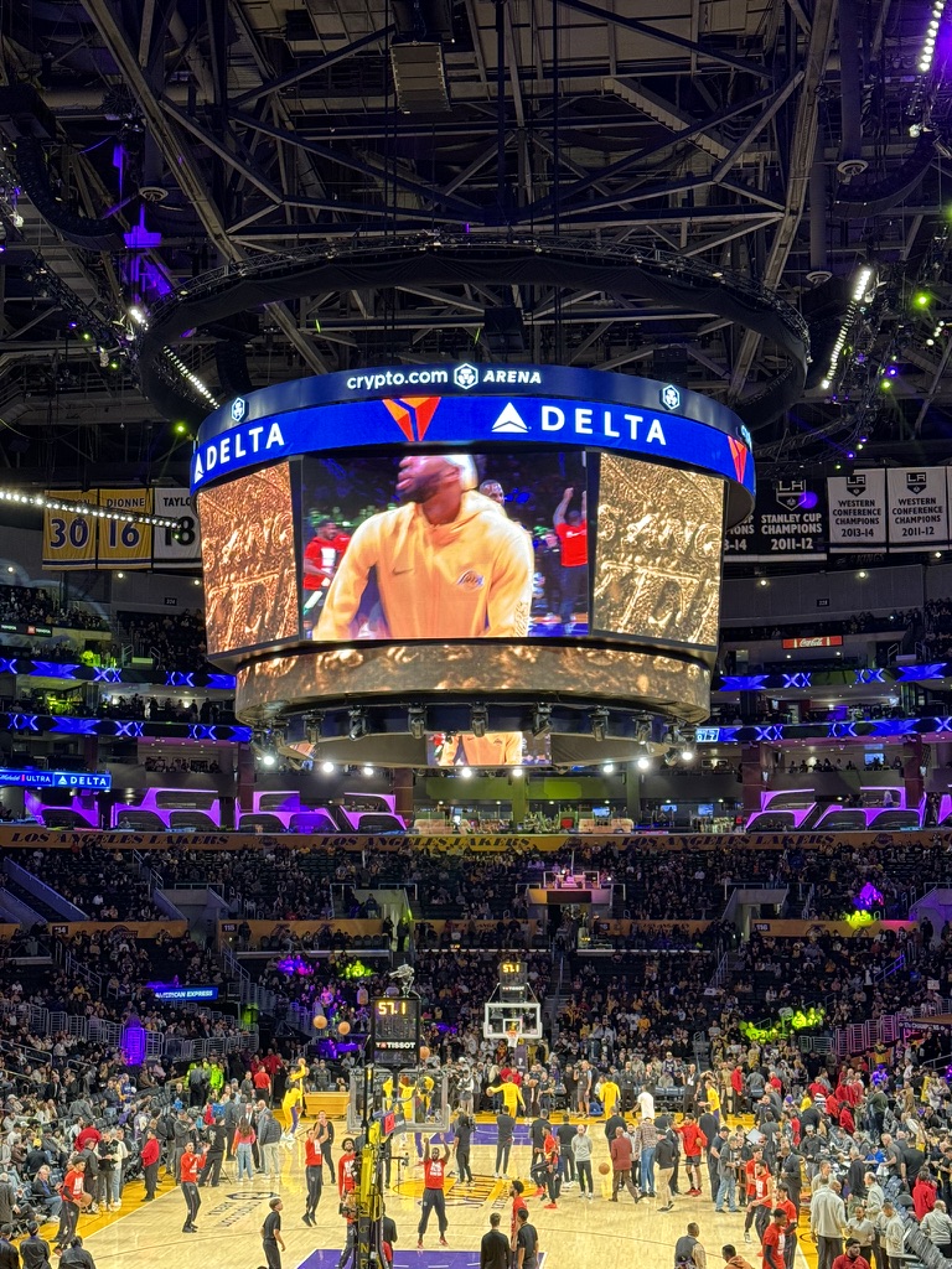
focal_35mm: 48
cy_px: 634
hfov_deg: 30.3
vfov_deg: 39.7
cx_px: 476
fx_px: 1760
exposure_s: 1/44
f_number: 1.78
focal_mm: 6.86
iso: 160
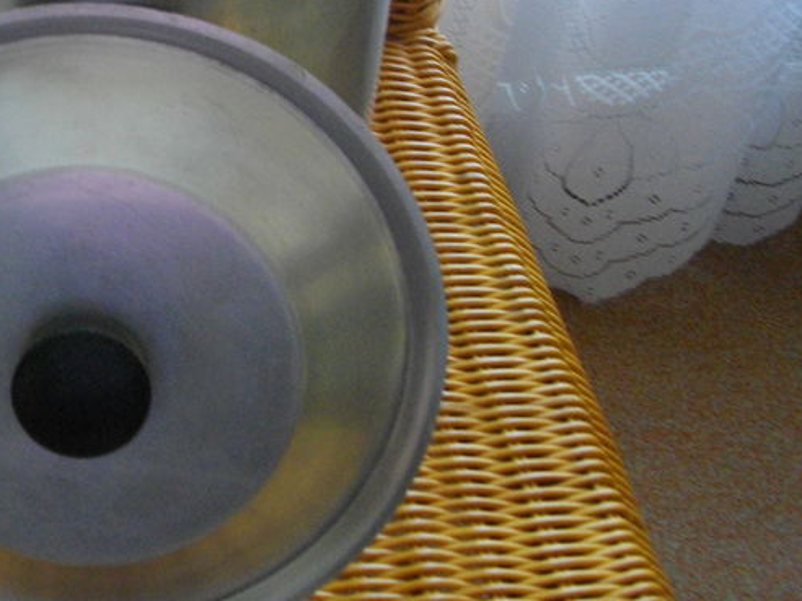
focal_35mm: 65
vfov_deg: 22.5
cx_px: 42
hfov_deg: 28.4
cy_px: 182
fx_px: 1506
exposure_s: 1/50
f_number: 2.9
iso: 272
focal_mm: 5.7
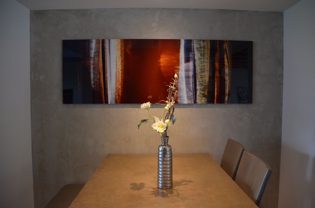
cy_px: 104
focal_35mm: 27
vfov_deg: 47.7
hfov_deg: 67.5
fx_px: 236
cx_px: 158
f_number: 3.5
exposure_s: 1/200
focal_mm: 18
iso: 1600
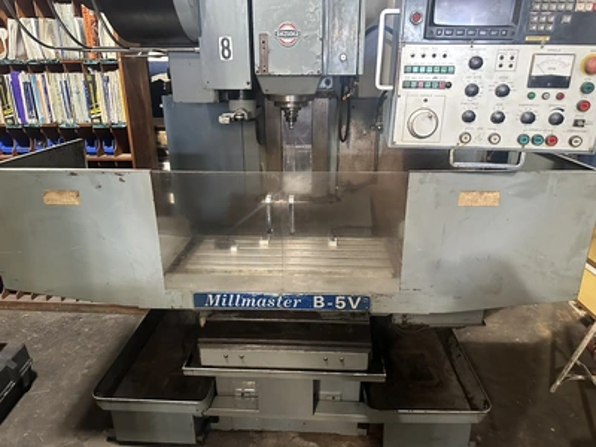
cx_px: 298
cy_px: 224
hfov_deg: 71.6
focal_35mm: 24
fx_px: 413
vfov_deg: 56.8
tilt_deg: -19.1
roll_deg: -0.8
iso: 800
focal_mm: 6.86
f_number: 1.78
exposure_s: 1/60
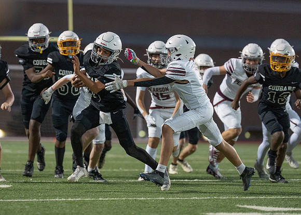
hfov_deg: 8.1
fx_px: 2134
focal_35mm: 250
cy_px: 114
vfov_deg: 5.8
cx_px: 137
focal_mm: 200
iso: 1600
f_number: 2.8
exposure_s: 1/1000
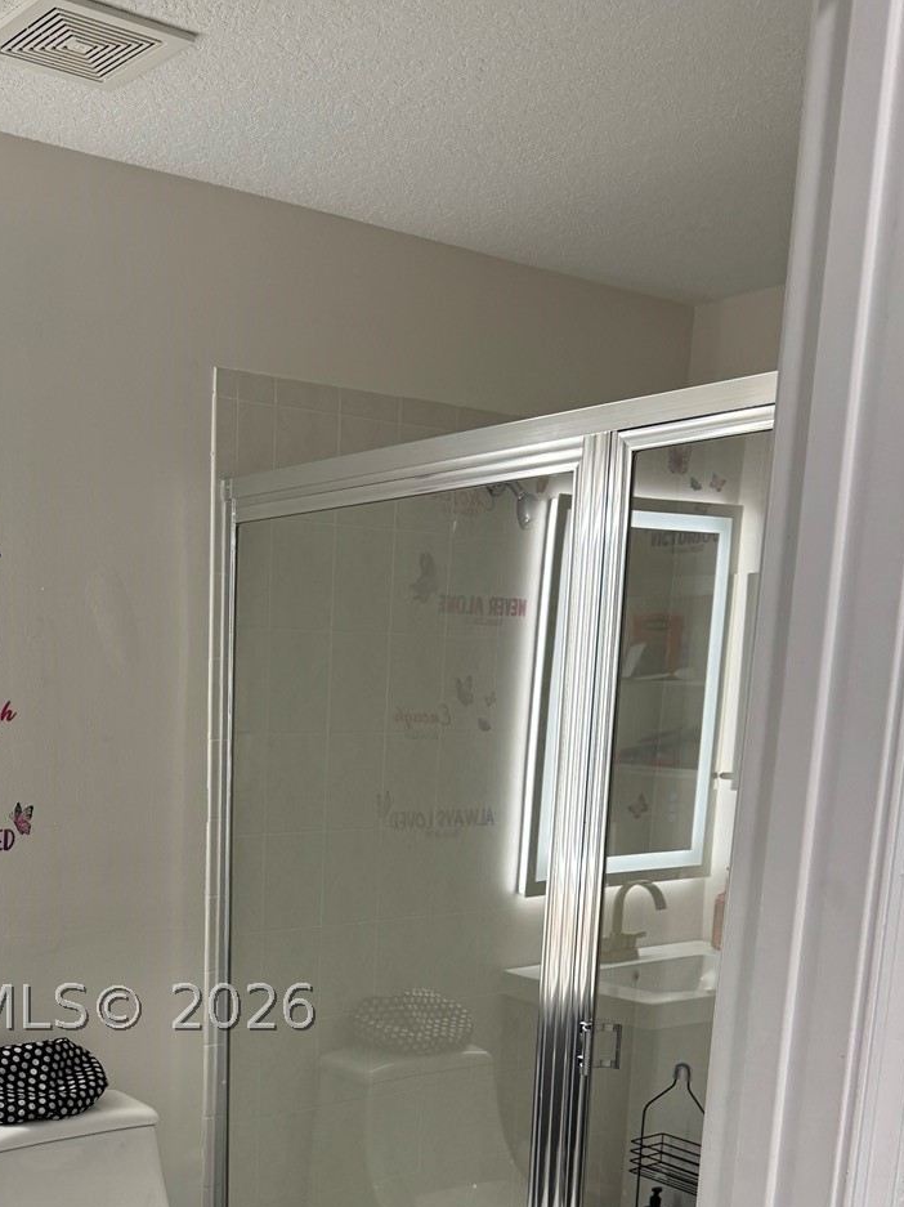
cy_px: 1007
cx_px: 240
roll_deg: -0.9
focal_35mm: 41
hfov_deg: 34.5
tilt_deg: -12.3
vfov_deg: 43.1
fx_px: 1429
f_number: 1.78
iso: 125
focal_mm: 6.76
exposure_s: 1/120
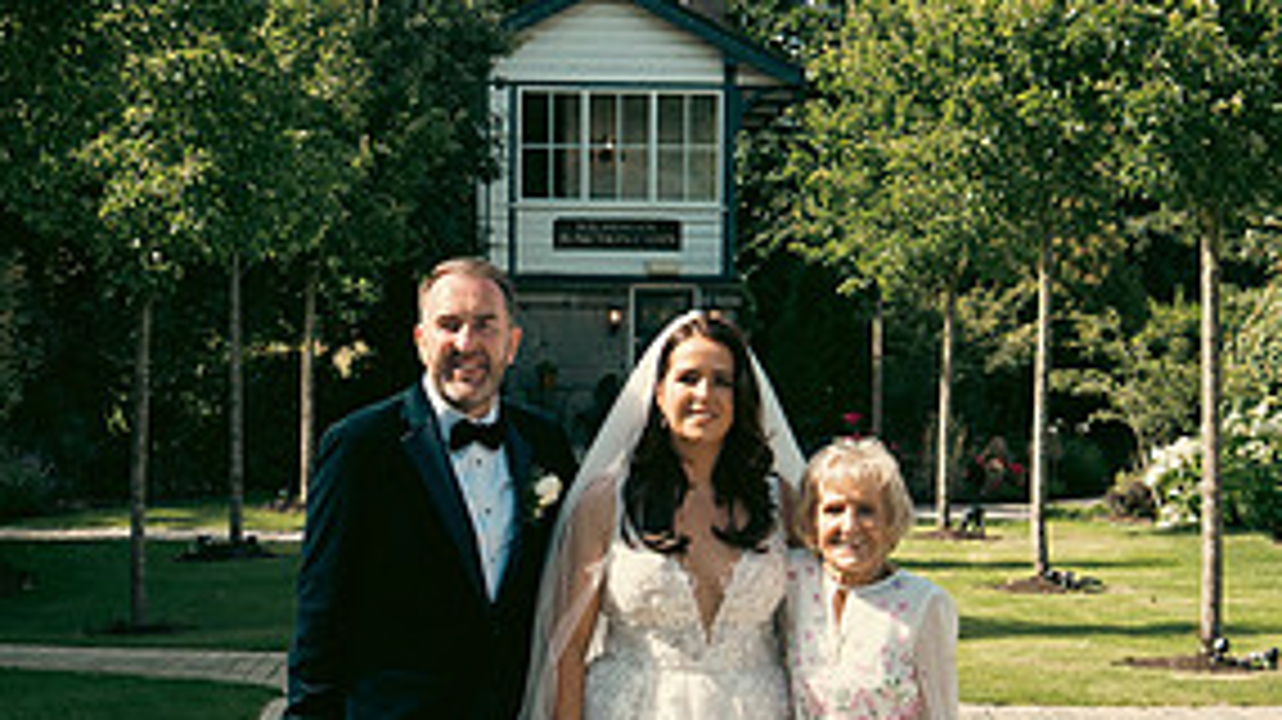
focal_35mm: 79
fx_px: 2684
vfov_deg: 15.2
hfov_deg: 26.9
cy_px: 533
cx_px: 607
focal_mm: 25
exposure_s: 1/500
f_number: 5.6
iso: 250
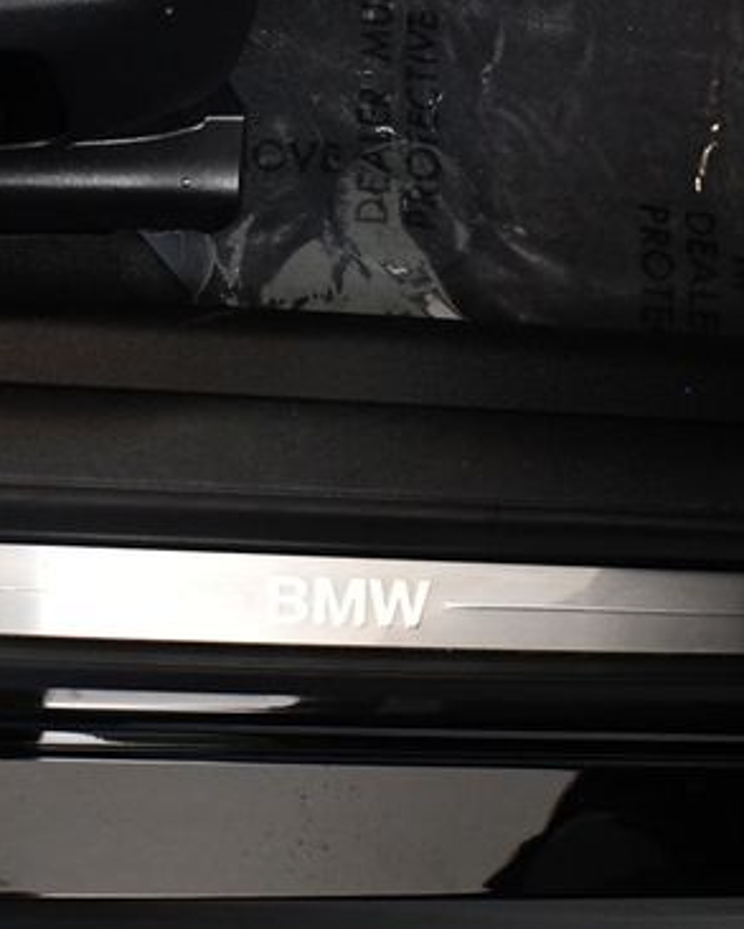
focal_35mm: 69
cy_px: 492
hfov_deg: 22.1
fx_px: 1898
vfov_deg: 27.5
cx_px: 259
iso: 2500
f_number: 3.8
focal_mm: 21
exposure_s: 1/125
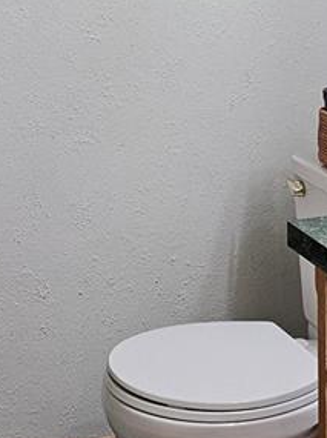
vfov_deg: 19.3
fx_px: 1225
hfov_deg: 15.2
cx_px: 104
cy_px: -54
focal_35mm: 97
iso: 200
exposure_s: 1/180
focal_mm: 6.3
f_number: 1.7
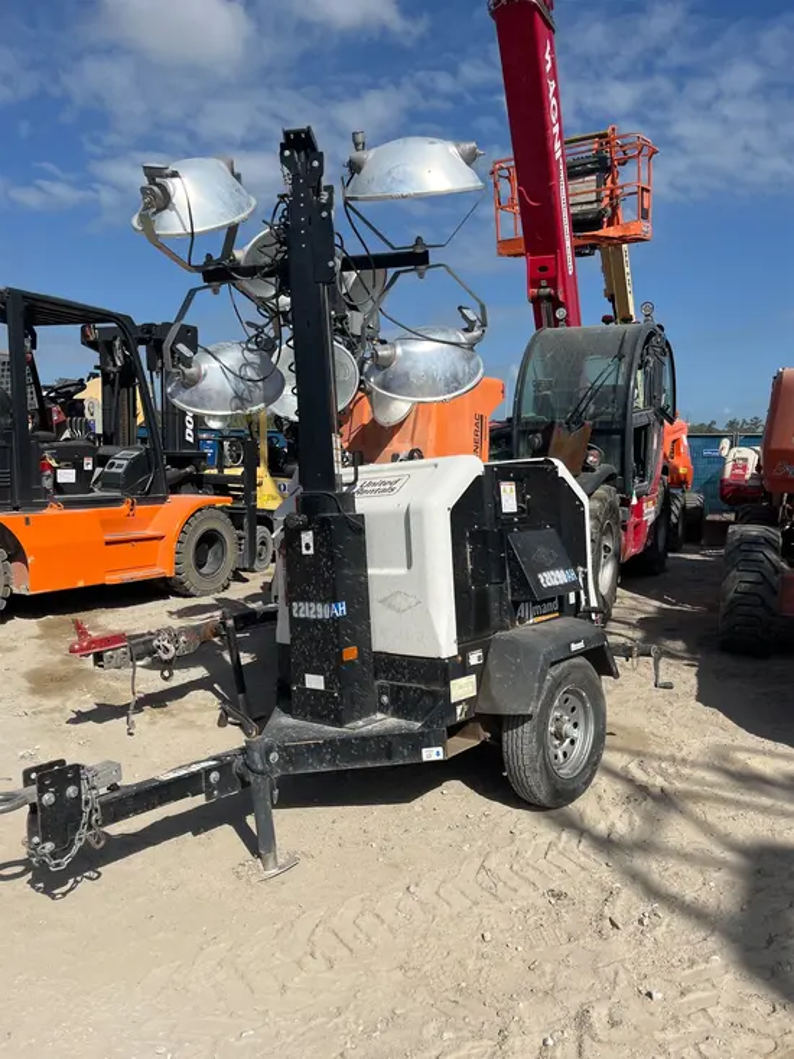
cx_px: 397
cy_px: 530
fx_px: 795
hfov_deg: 53.1
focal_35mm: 26
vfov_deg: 67.3
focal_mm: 5.1
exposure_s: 1/5556
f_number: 1.6
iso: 50
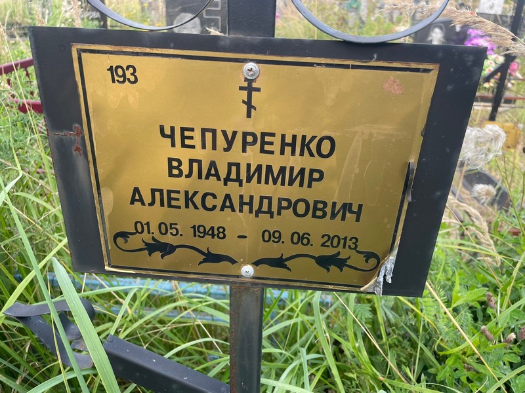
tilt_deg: -25.0
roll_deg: -1.1
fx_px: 394
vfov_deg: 53.1
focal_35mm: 26
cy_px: 196
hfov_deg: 67.3
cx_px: 262
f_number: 1.6
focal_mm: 4.2
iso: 32
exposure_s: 1/244
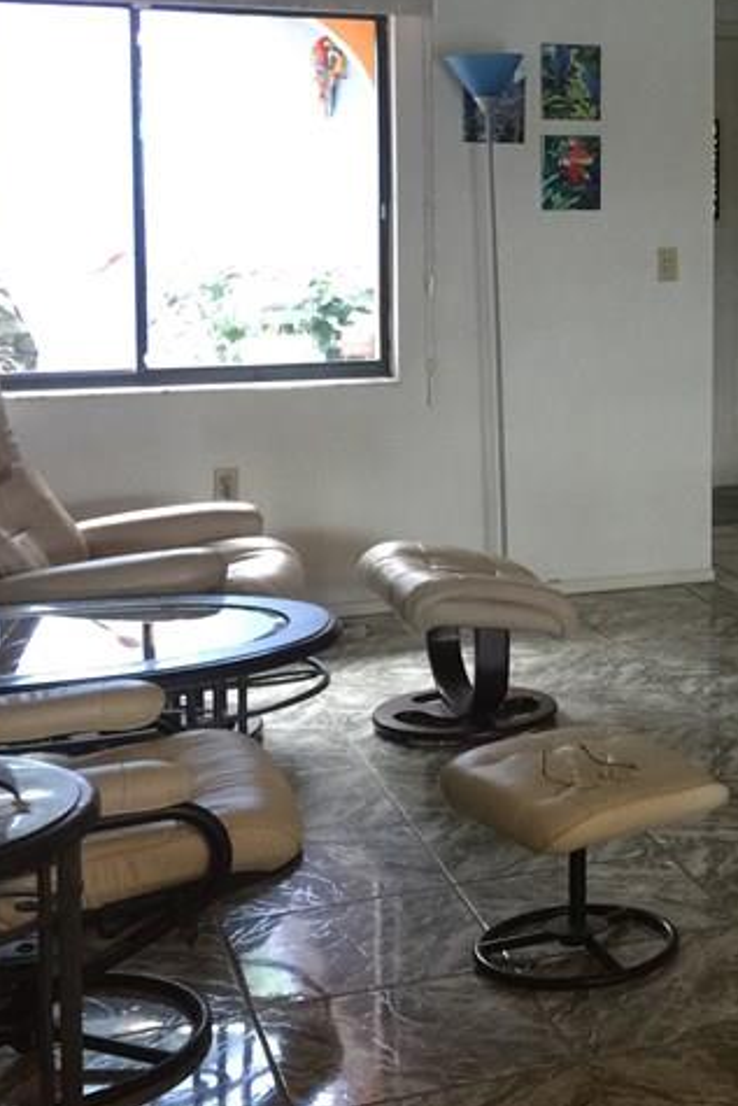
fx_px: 1997
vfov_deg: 30.5
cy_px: 303
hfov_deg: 19.0
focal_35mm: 65
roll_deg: -2.0
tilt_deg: -5.2
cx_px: 1017
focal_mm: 4.15
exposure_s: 1/15
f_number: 2.2
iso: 80
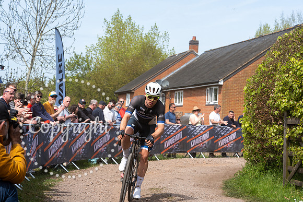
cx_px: 152
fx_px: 589
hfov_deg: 28.8
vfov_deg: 19.5
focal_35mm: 70
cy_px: 101
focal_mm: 70
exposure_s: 1/1000
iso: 250
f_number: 6.3
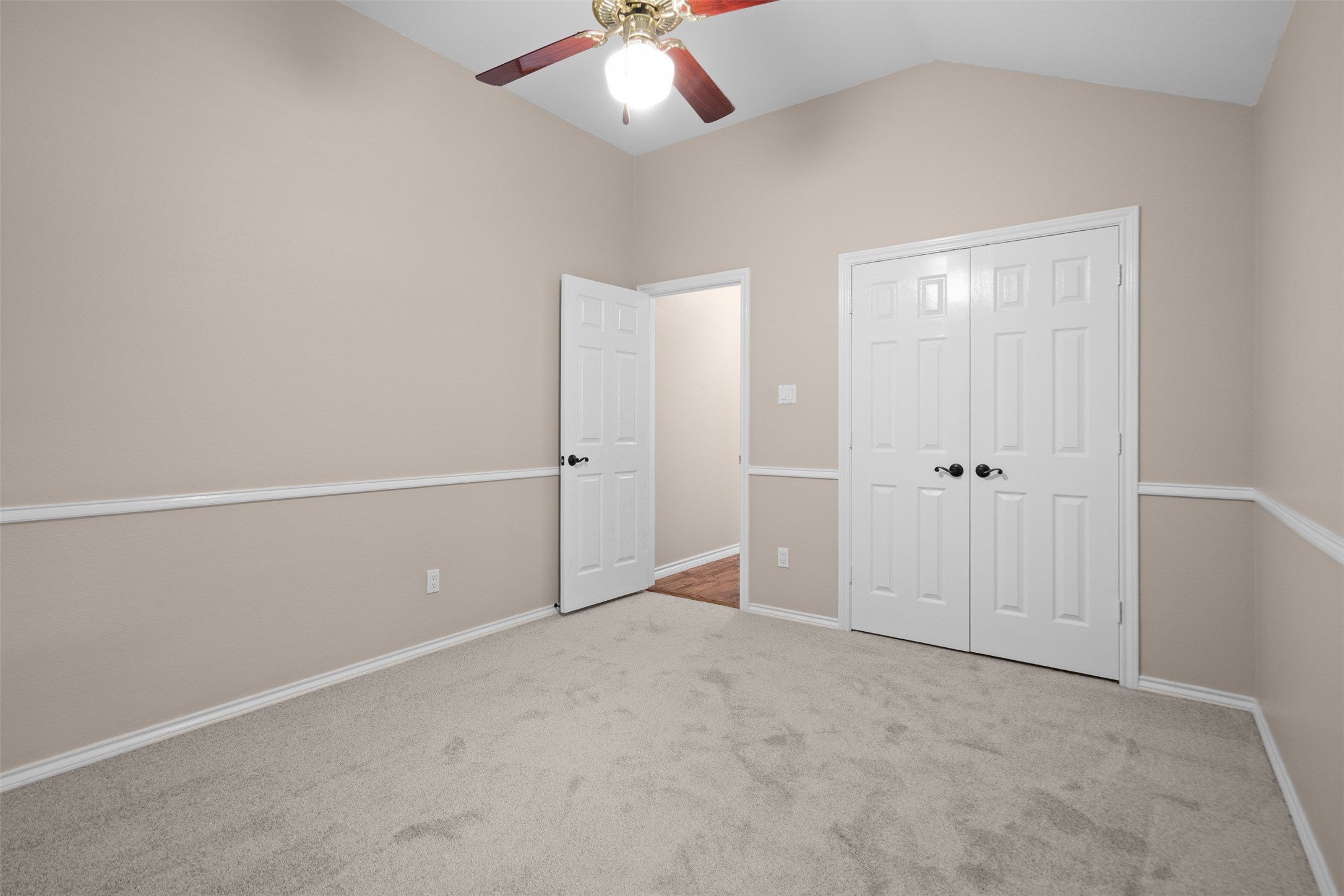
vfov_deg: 73.7
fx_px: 597
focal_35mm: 16
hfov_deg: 96.7
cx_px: 672
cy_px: 448
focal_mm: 16
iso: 800
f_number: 7.1
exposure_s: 1/2
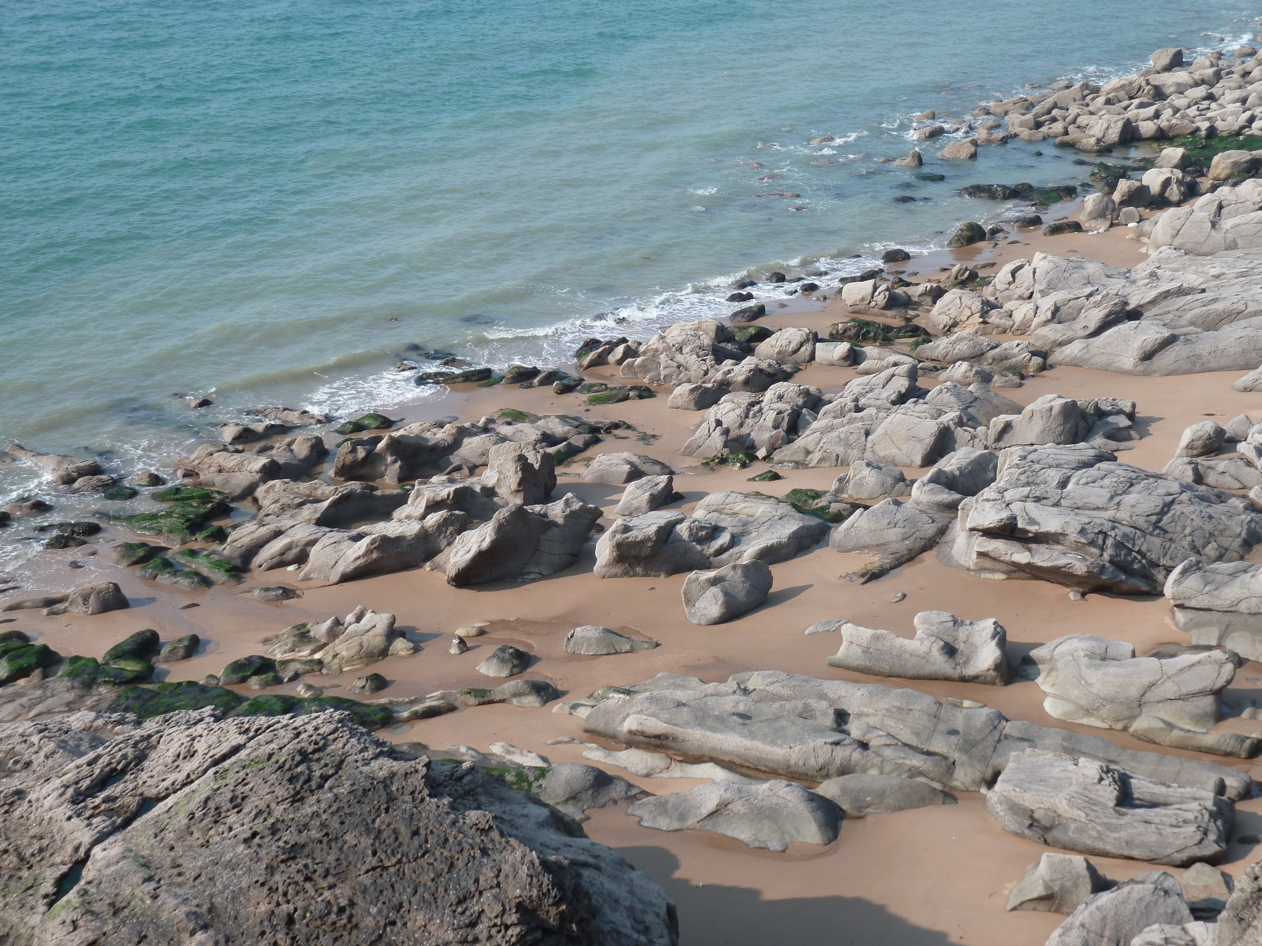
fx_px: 2297
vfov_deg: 23.3
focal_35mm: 63
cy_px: 473
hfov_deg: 30.7
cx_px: 631
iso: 80
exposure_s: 1/320
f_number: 4
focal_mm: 10.3
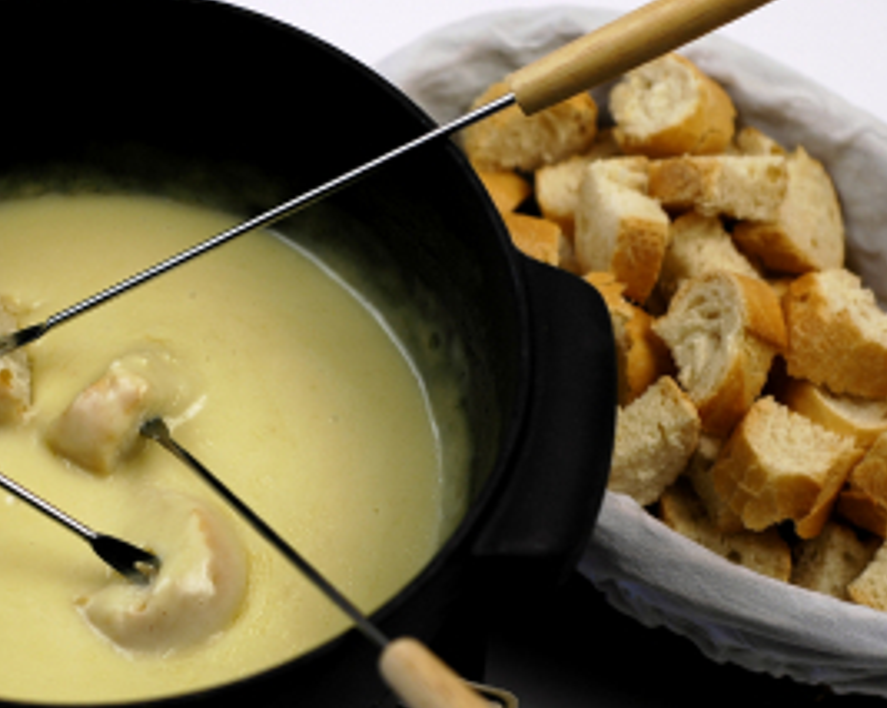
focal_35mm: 112
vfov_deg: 13.7
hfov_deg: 17.1
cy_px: 449
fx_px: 2937
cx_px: 211
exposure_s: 1/90
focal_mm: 50
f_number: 3.3
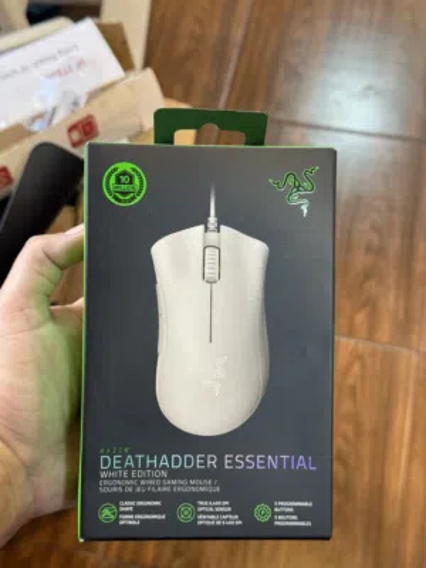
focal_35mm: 48
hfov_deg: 30.3
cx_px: 213
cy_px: 284
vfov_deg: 39.7
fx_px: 788
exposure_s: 1/61
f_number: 1.78
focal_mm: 6.86
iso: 100
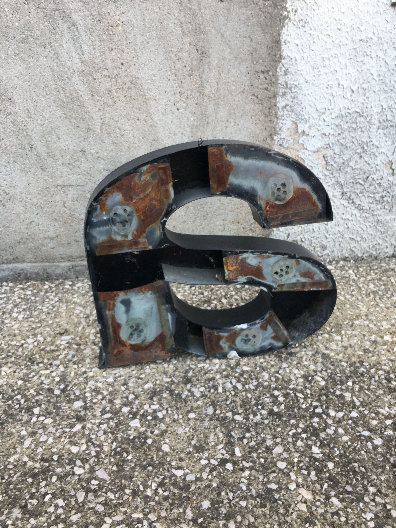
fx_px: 442
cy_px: 264
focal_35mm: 29
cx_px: 198
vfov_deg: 61.7
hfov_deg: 48.2
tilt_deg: -21.5
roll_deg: +0.6
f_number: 2.2
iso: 32
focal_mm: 4.15
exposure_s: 1/50
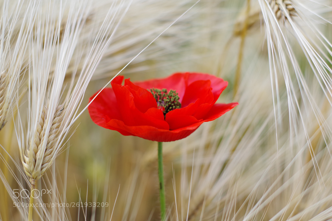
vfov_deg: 18.2
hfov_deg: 27.0
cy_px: 110
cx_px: 166
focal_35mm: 75
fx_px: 691
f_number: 2.8
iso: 200
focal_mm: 50
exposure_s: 1/1250
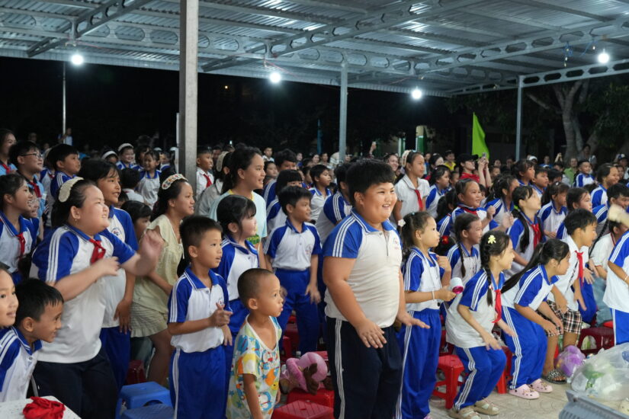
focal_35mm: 42
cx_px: 314
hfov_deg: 46.4
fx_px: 734
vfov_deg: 31.9
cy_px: 210
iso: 2500
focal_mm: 28
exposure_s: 1/100
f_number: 4
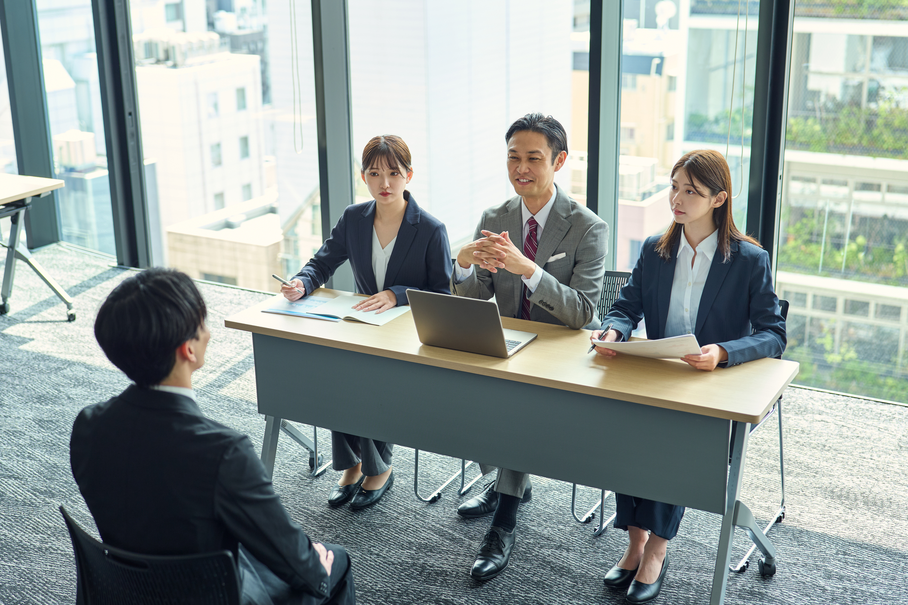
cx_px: 454
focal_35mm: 50
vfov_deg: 27.0
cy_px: 302
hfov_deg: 39.6
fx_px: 1261
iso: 125
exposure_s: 1/125
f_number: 2.8
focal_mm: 50
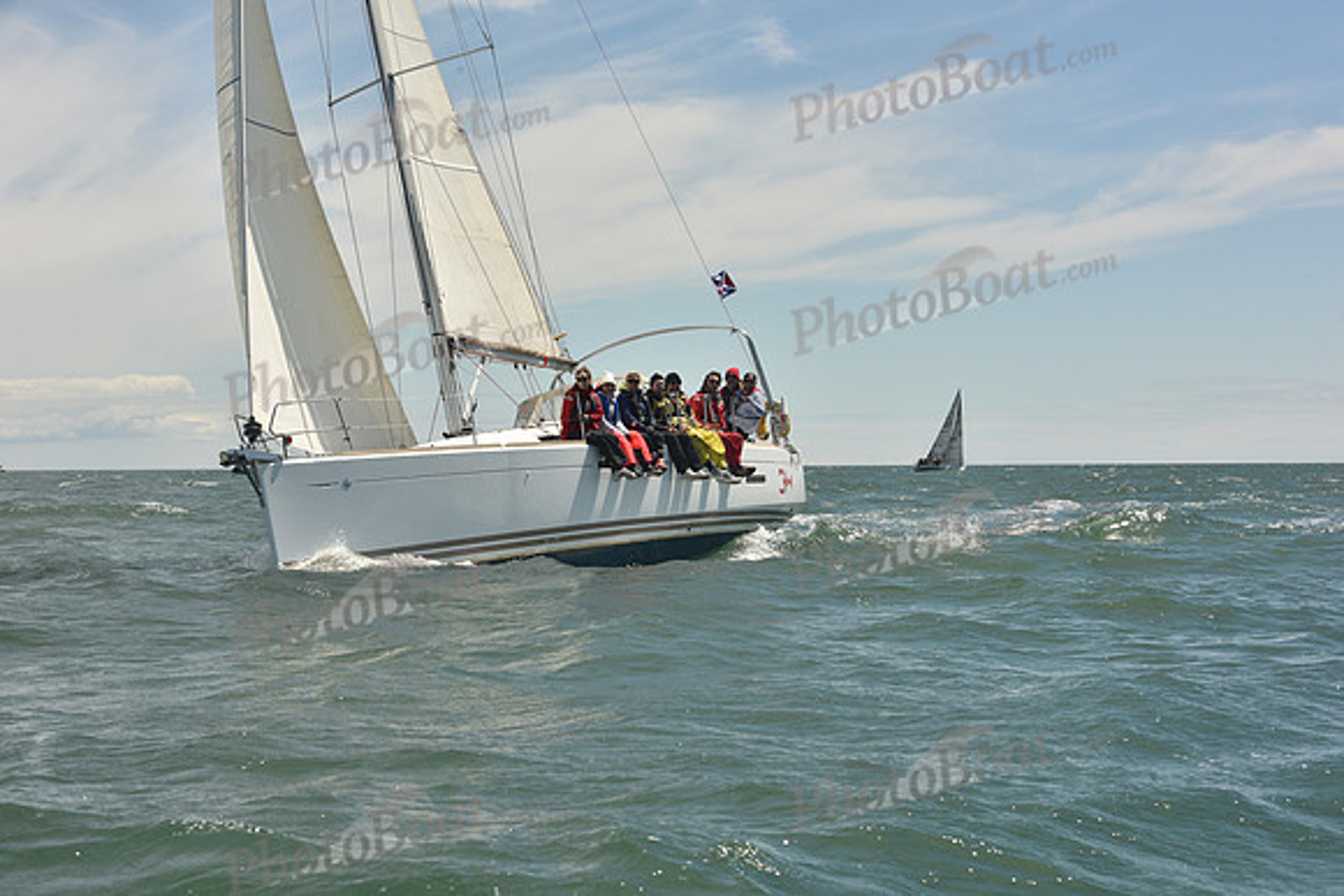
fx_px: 2614
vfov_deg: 19.5
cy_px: 448
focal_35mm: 70
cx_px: 672
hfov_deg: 28.8
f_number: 13
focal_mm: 70
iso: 320
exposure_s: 1/800
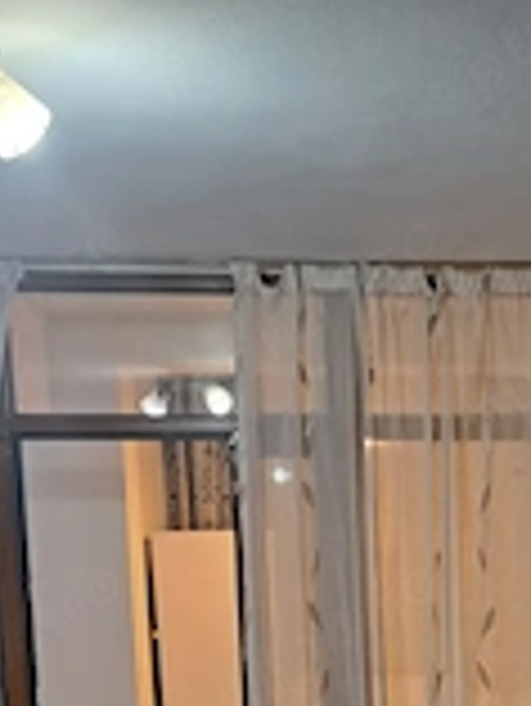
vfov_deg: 29.1
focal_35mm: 61
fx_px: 1246
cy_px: 746
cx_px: 450
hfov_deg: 23.6
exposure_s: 1/50
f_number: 1.8
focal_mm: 5.23
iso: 250
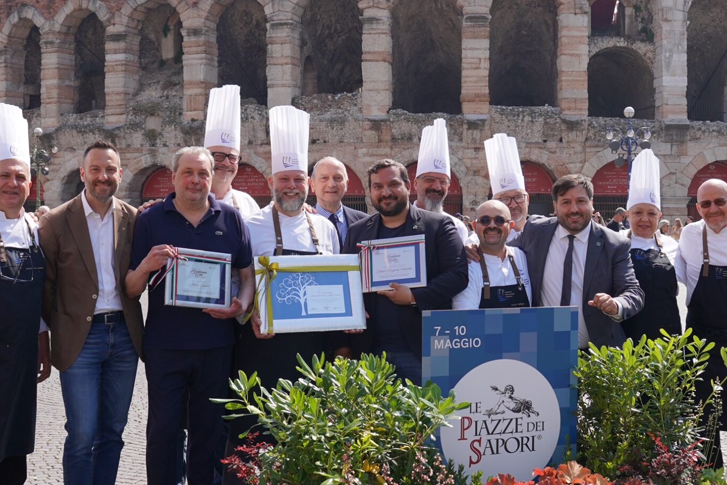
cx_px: 361
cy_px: 276
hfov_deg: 36.9
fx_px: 1091
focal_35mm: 54
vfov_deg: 25.0
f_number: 4.5
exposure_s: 1/640
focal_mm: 19.7
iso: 100
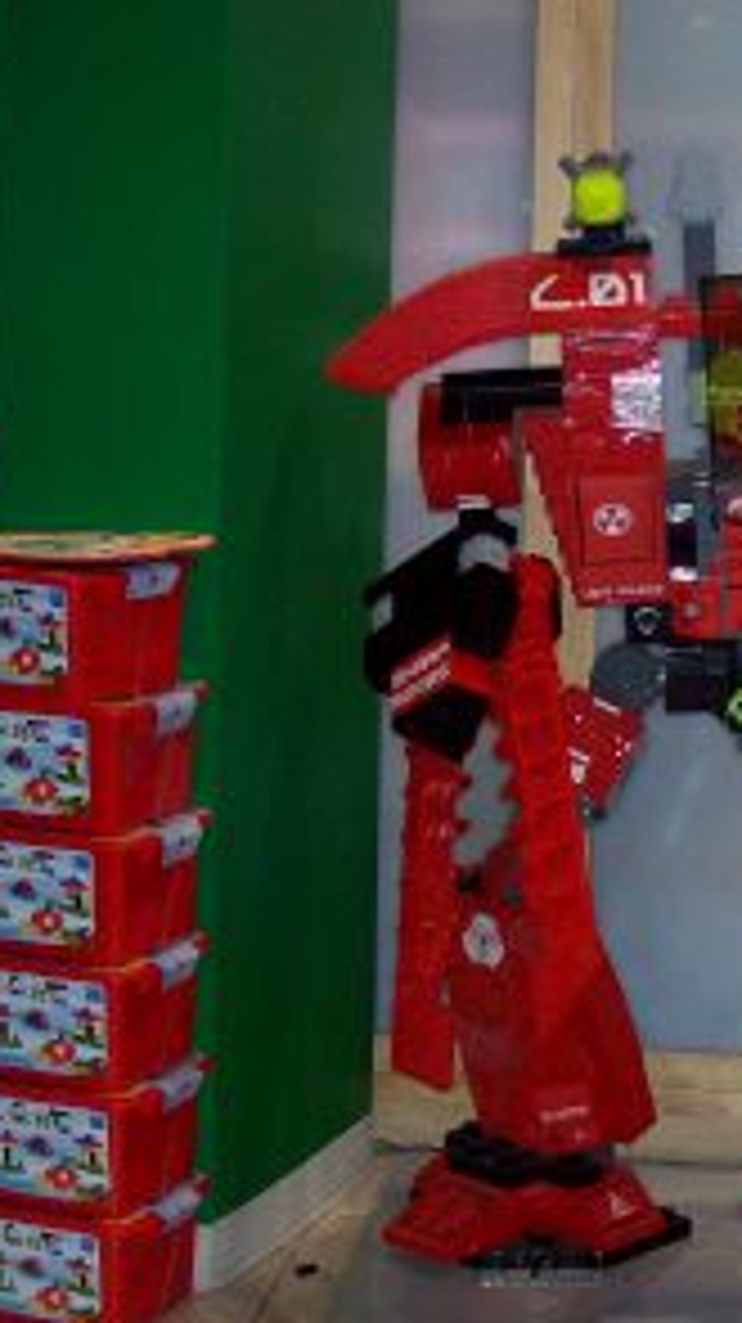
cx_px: 702
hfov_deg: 14.4
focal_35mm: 83
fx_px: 2908
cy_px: 664
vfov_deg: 25.6
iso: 140
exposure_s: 1/83.6
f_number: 3.4
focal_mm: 9.4
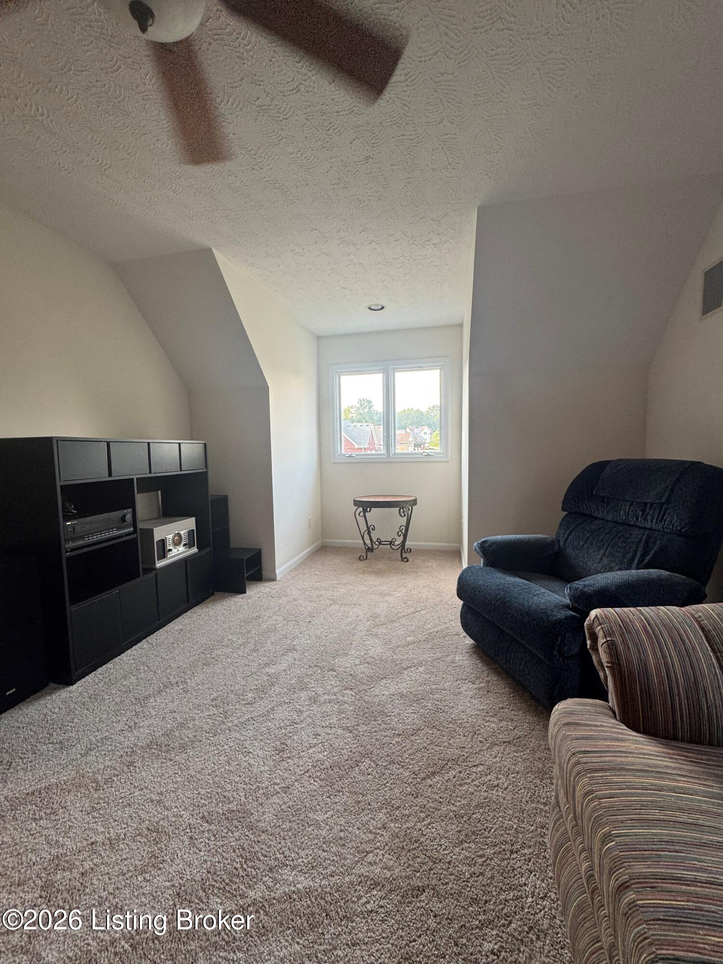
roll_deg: +2.0
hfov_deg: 85.7
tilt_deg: -4.5
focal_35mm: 14
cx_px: 362
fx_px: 390
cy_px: 482
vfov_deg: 102.1
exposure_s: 1/120
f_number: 2.2
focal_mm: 2.22
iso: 160
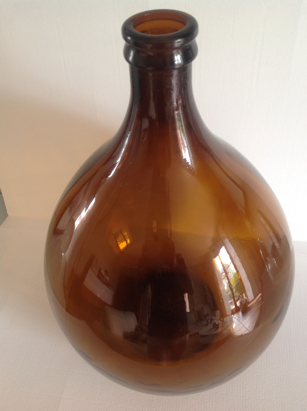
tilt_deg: -47.1
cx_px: 154
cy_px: 206
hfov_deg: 40.6
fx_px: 415
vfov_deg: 52.7
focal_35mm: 35
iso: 64
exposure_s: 1/20
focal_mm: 4.28
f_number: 2.4
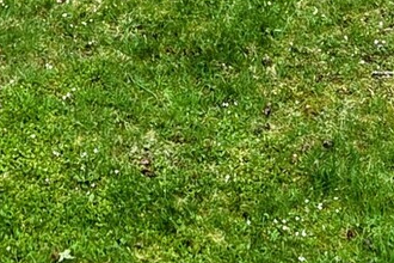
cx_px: 197
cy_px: -396
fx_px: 1828
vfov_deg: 7.6
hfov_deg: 12.3
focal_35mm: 167
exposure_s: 1/180
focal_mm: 5.4
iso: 50
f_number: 1.8
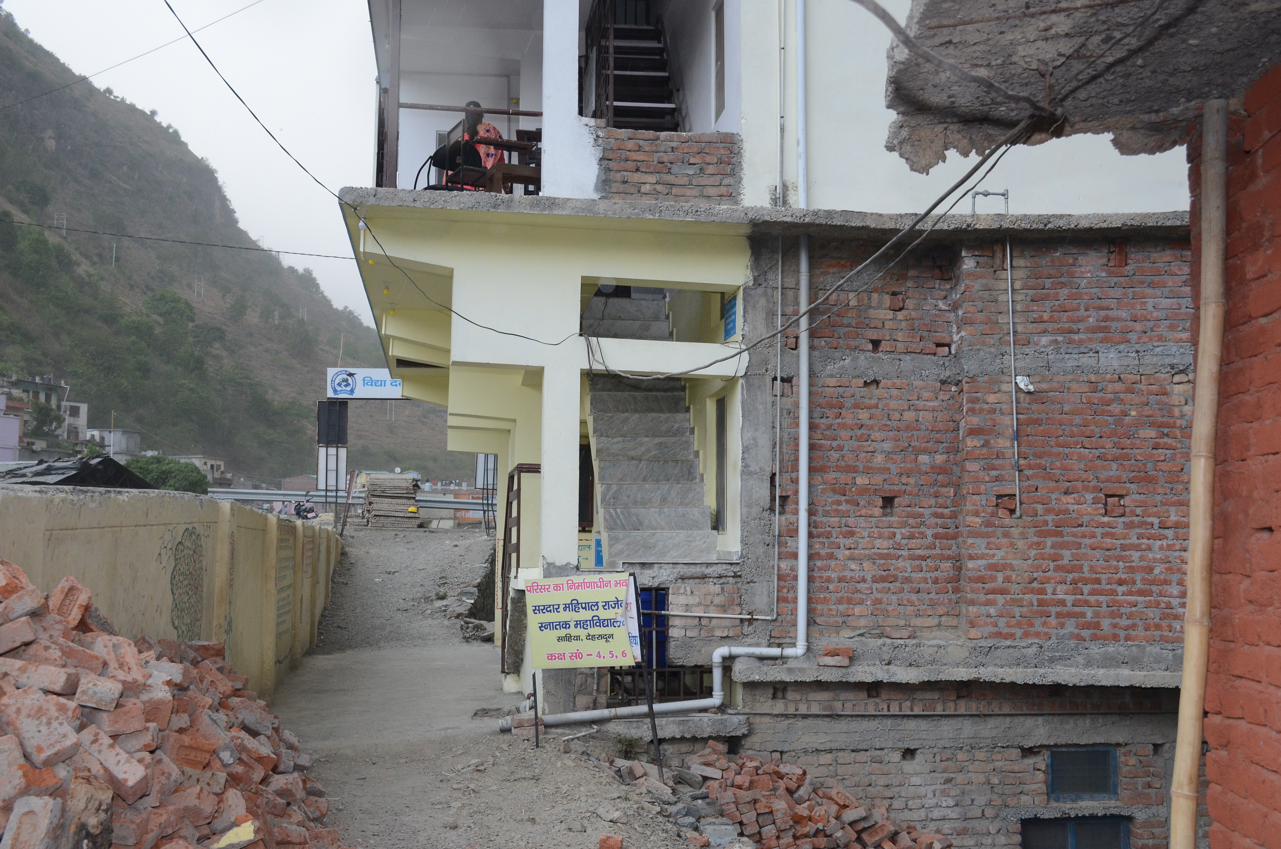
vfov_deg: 34.1
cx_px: 640
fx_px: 1385
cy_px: 424
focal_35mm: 39
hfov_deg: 49.6
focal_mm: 26
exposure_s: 1/125
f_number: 6.3
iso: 1000
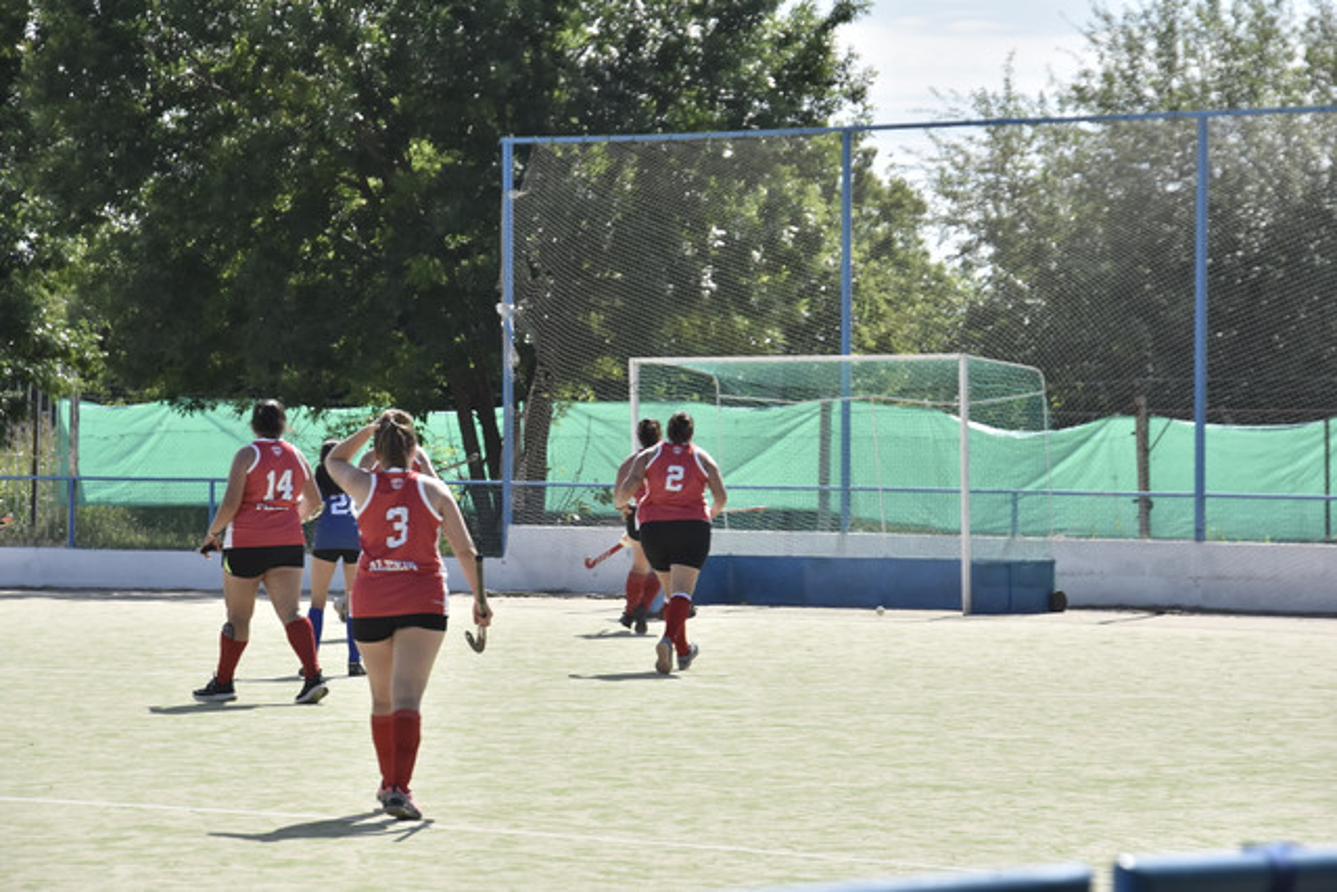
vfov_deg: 10.8
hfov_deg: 16.1
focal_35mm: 128
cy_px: 446
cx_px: 668
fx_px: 4736
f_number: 11
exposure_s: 1/1250
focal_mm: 85
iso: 400
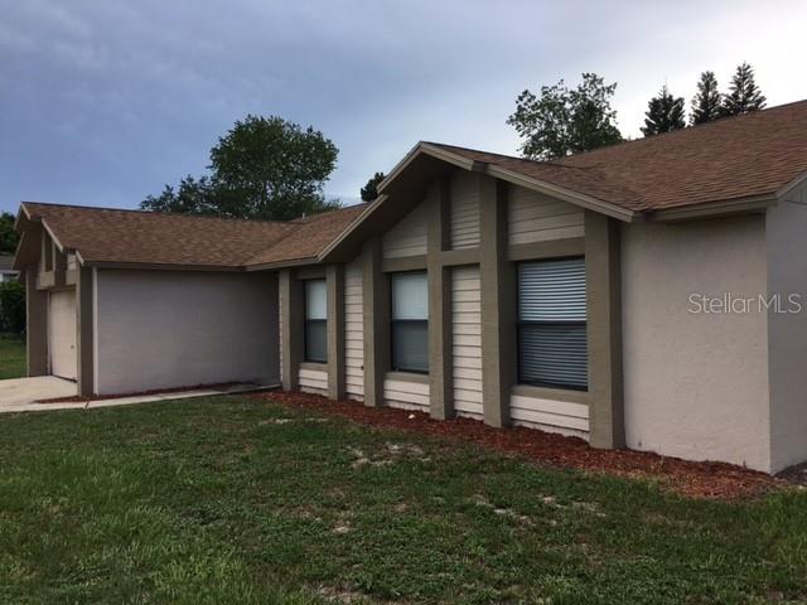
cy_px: 302
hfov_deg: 61.7
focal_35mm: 29
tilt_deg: +0.1
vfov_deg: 48.2
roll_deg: +1.4
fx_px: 676
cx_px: 404
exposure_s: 1/615
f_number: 2.2
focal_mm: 4.15
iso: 25
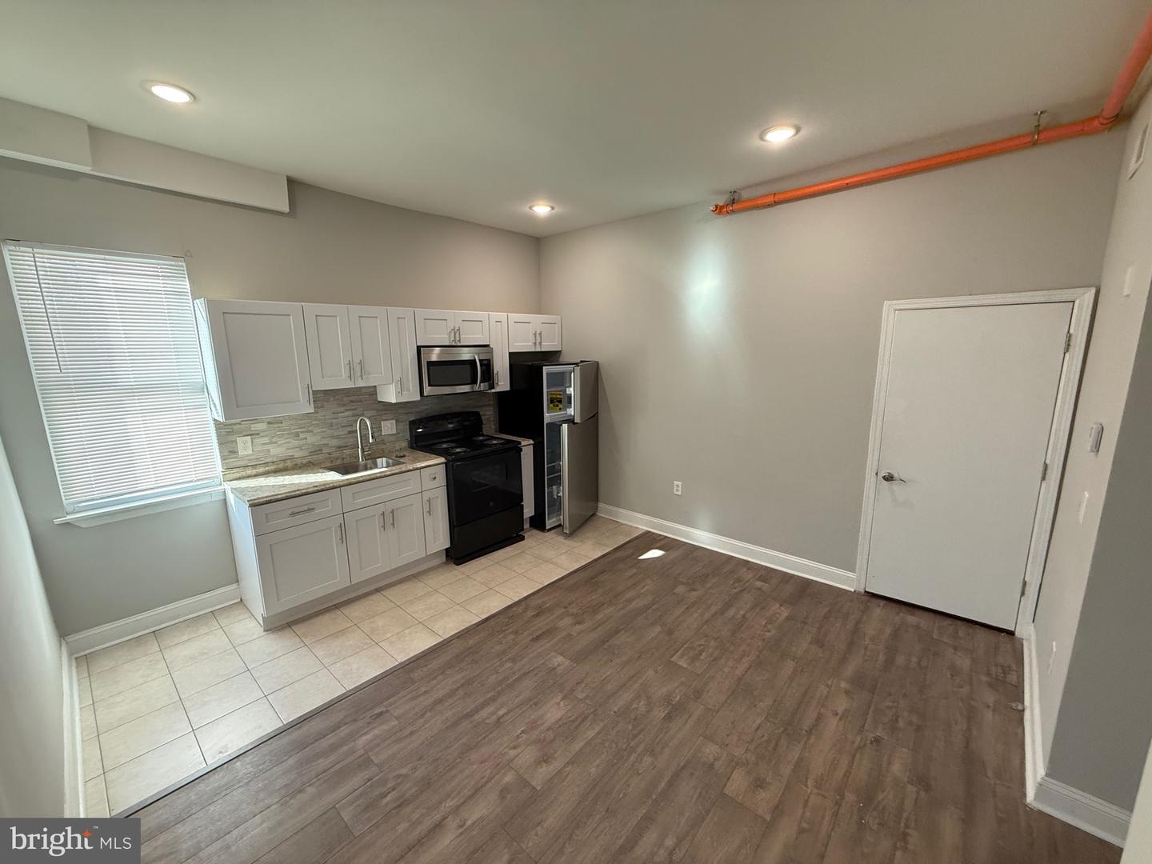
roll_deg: +0.2
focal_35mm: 14
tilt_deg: -9.8
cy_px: 432
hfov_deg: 102.1
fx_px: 466
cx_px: 576
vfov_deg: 85.7
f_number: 2.2
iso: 320
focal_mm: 2.22
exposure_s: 1/120
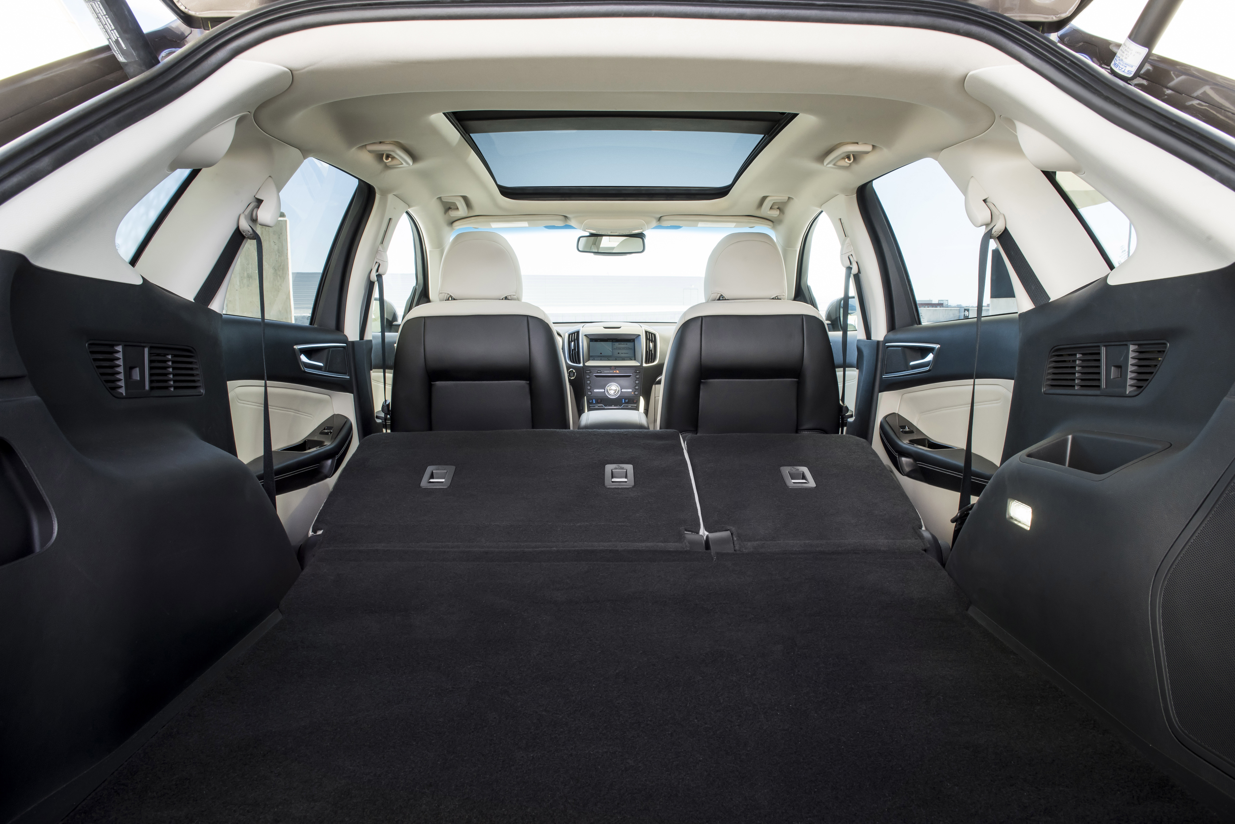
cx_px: 618
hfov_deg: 73.7
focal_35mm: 24
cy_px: 412
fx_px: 824
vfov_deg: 53.2
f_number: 11
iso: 400
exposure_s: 1/8
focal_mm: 24
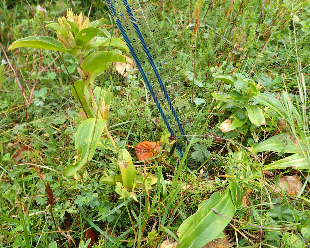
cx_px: 144
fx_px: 248
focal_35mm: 27
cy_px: 127
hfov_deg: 64.0
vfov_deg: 53.2
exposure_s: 1/125
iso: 100
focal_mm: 4.5
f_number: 2.8
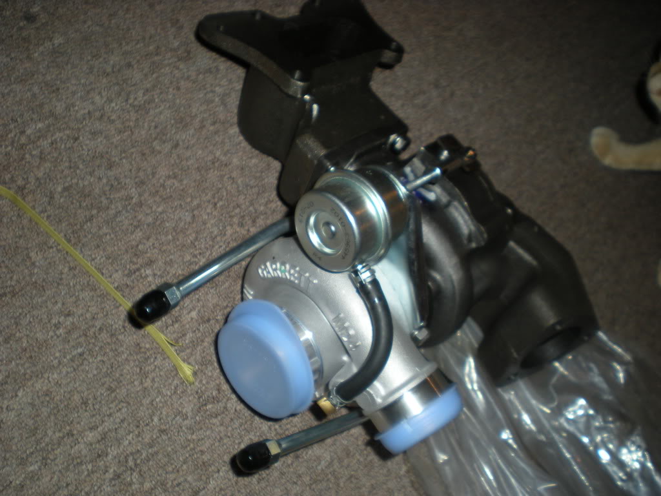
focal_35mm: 38
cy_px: 248
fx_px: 726
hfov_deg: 49.0
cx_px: 330
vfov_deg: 37.7
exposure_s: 1/60
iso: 64
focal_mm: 6.3
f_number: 3.1
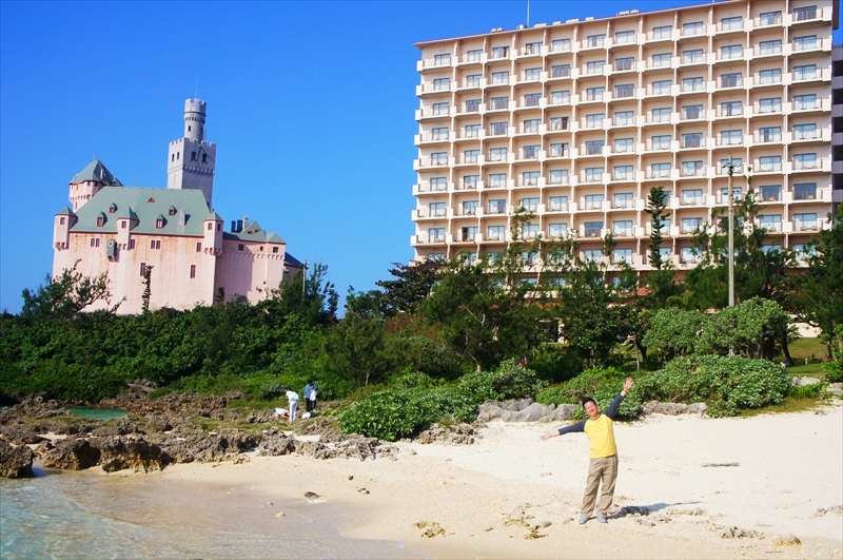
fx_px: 877
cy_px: 280
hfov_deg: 51.3
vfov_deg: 35.4
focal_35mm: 38
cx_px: 422
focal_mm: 25
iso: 200
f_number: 13
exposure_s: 1/320
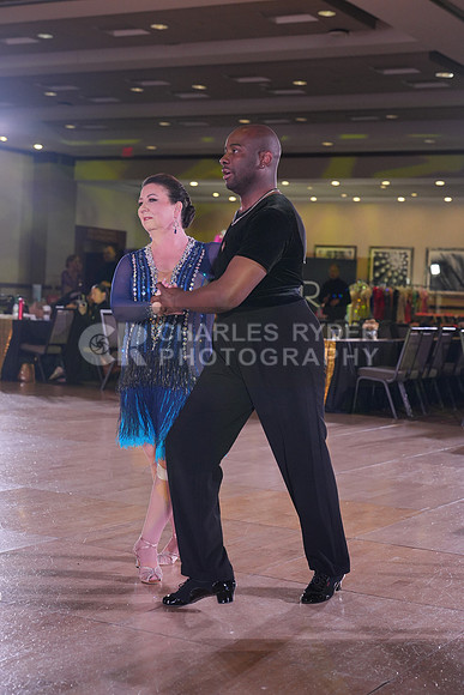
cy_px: 348
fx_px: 1217
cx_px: 232
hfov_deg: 21.6
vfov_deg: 31.9
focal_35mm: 63
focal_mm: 63
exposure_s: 1/400
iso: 1250
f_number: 4
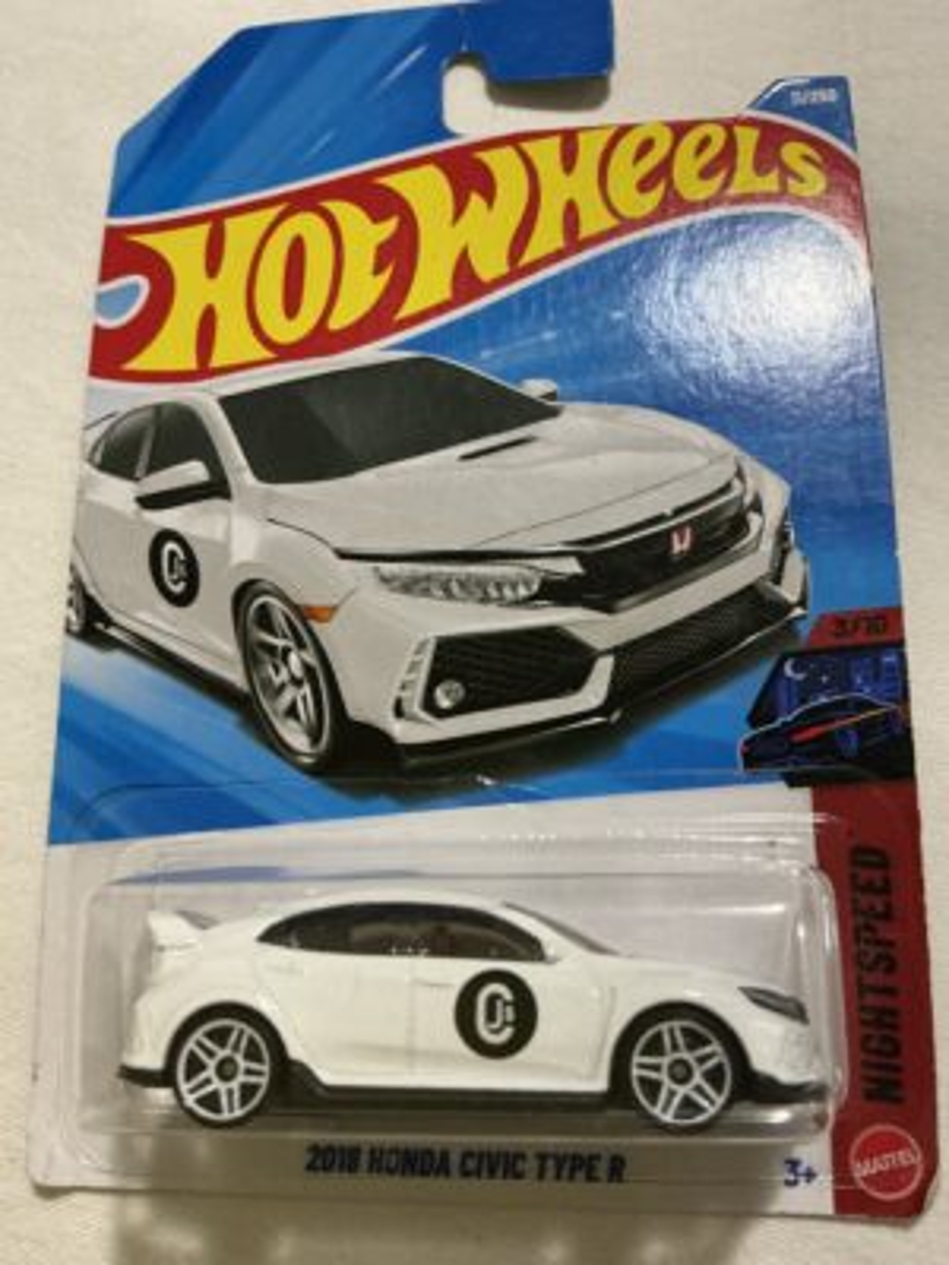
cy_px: 632
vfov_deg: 61.7
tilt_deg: -66.0
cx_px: 474
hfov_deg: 48.2
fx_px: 1060
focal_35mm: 29
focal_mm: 3
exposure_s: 1/30
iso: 320
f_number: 1.8
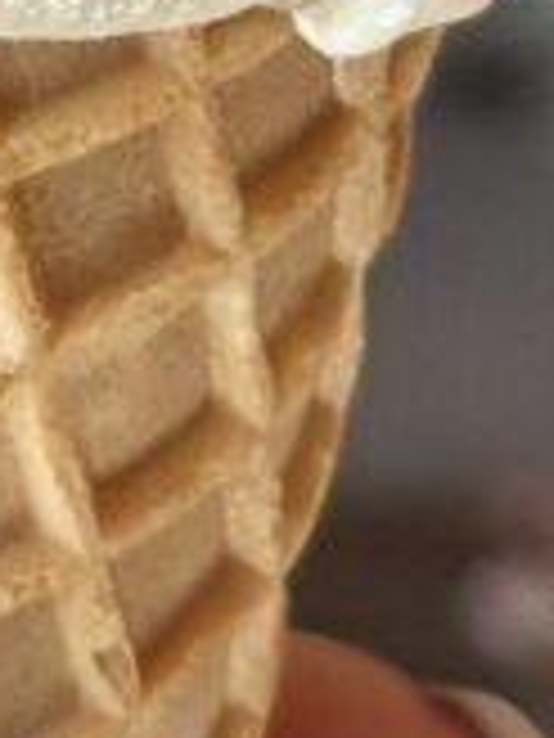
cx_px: -119
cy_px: -983
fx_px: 5655
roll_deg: -0.3
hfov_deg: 5.6
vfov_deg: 7.1
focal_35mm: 265
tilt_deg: -13.1
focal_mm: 6.76
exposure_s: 1/450
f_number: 1.78
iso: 64
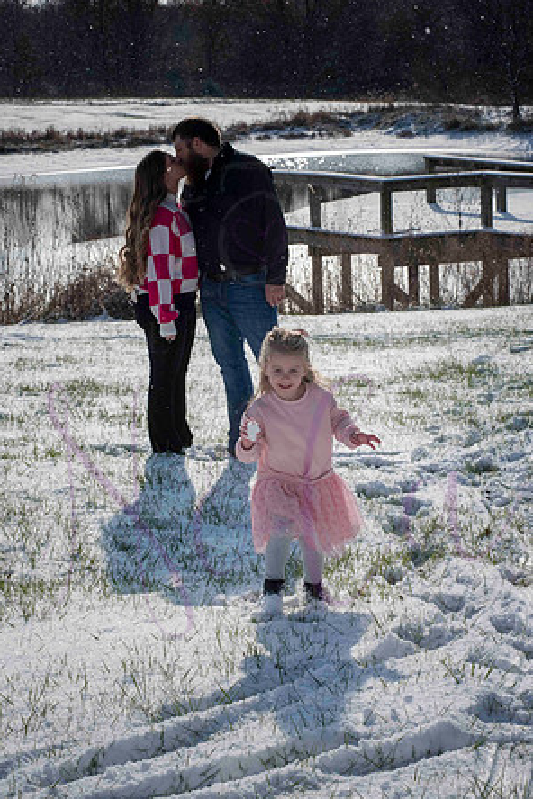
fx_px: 1799
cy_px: 401
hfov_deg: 16.9
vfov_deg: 25.1
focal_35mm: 81
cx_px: 266
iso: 640
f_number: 16
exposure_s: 1/1000
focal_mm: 80
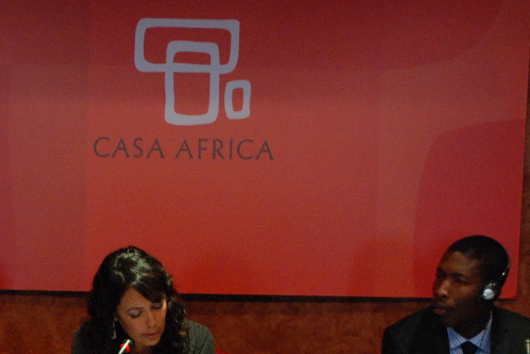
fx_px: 2314
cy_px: 522
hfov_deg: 13.0
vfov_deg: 8.6
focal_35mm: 157
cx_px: 48
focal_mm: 32
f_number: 4.2
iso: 1000
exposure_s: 1/40
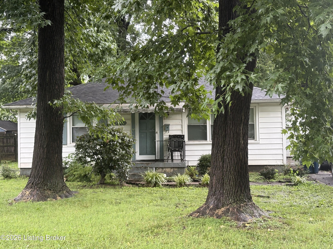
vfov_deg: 28.0
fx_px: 500
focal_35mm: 52
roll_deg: +0.9
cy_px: 124
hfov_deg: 36.8
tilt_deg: +1.5
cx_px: 166
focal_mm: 5.96
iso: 80
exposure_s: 1/60
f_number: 1.6
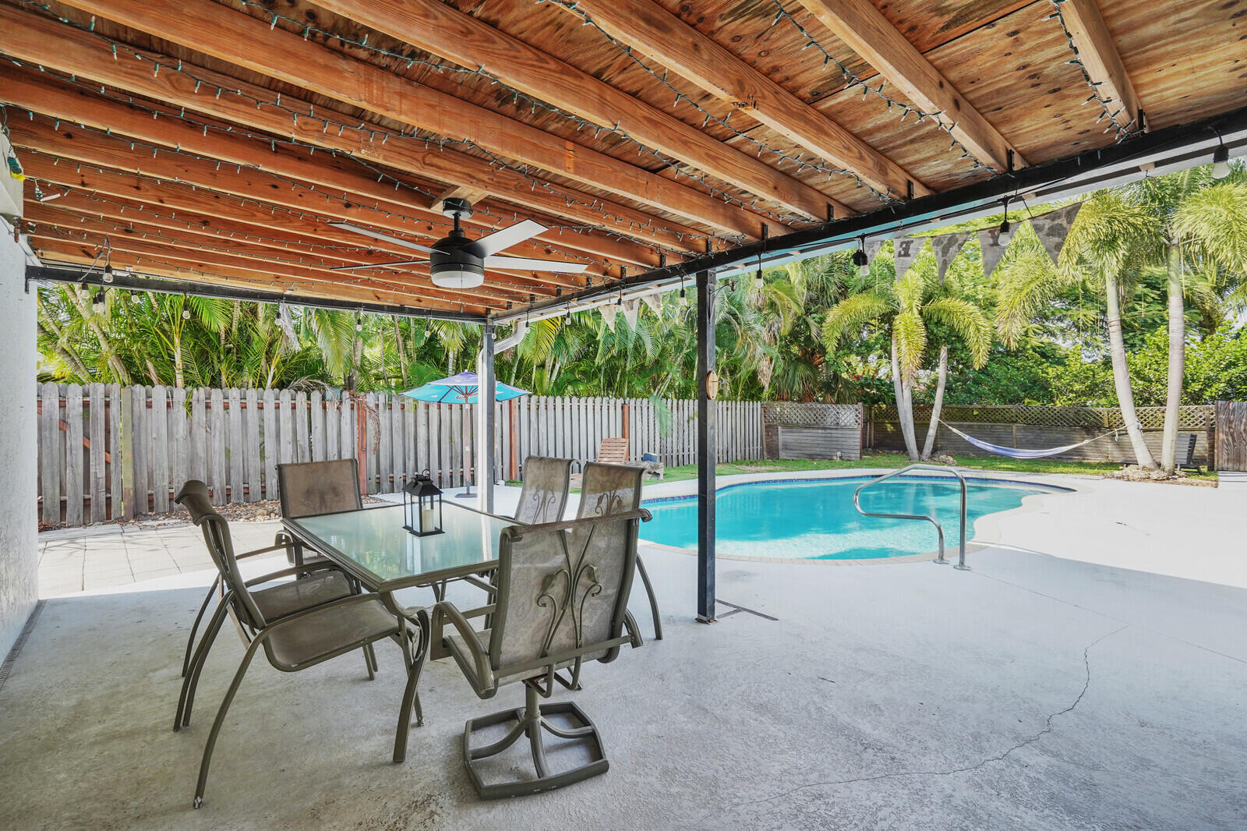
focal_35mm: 16
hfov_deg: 96.7
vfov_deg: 73.7
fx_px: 554
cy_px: 416
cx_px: 624
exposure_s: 1/125
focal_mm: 16
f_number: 8
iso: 800
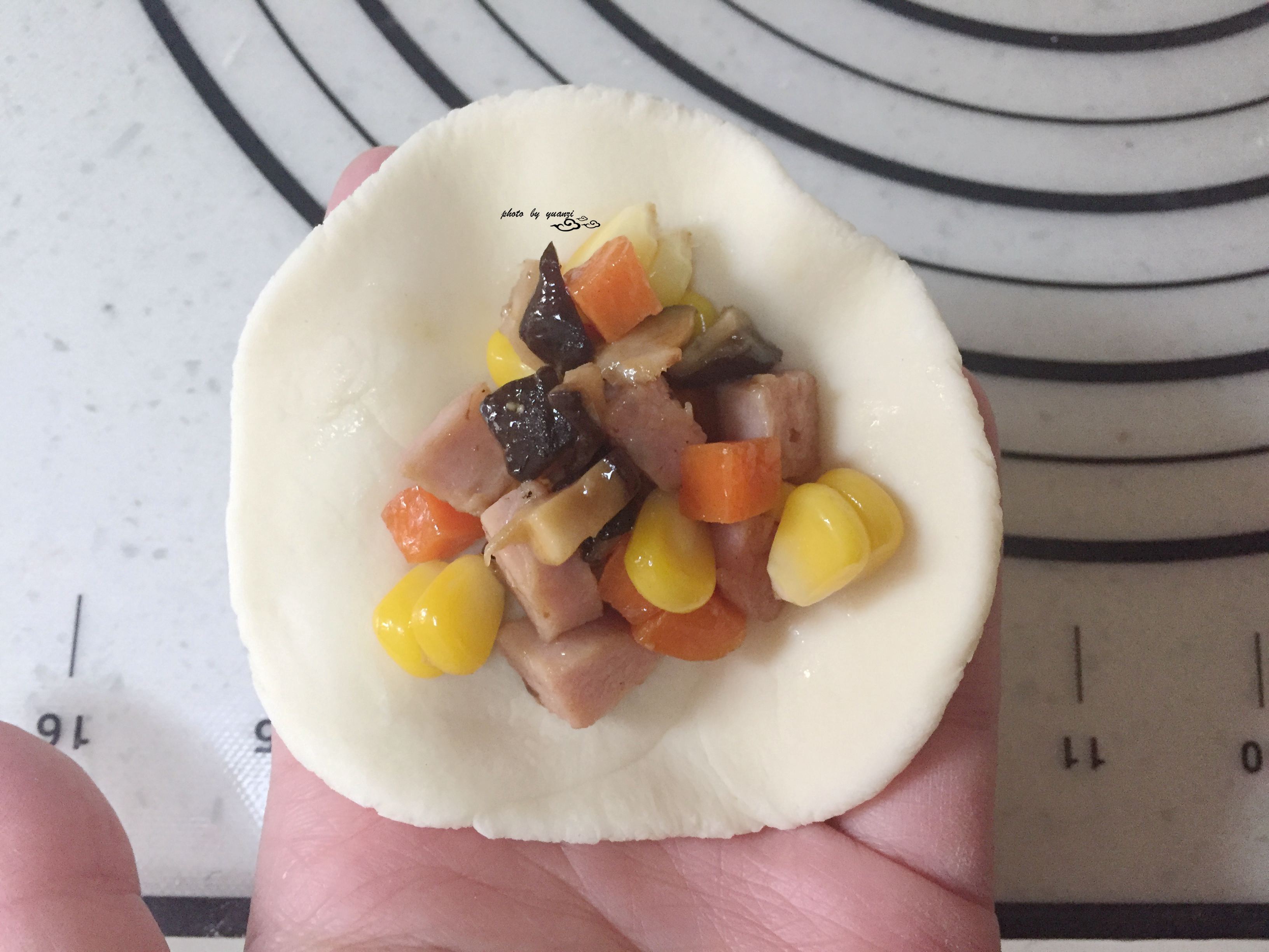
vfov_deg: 48.2
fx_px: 1063
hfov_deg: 61.7
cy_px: 476
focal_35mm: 29
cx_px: 634
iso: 250
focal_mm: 4.15
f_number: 2.2
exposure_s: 1/33
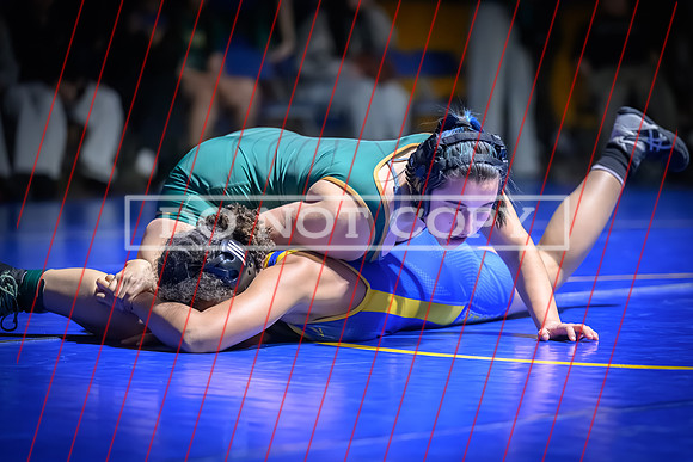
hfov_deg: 12.6
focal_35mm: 163
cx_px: 413
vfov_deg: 8.4
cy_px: 257
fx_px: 3133
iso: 12800
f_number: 2.8
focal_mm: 135
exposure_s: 1/500
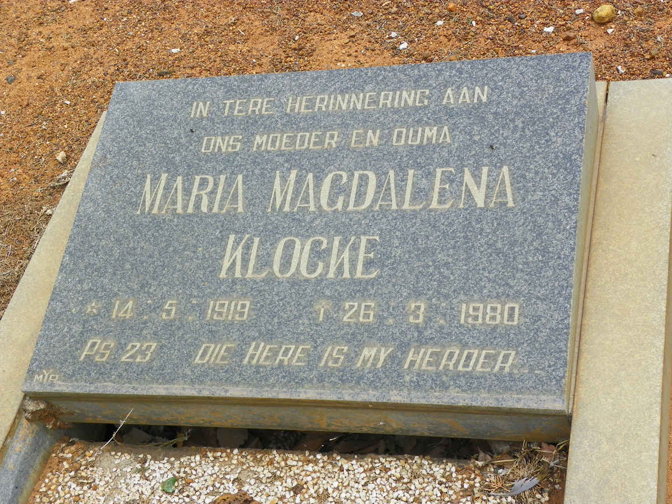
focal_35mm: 60
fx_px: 1165
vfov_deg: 24.4
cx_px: 336
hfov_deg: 32.2
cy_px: 252
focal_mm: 10.7
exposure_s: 1/200
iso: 64
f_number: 4.5
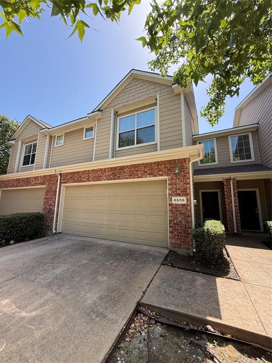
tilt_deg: +10.7
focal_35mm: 14
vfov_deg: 102.1
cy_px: 182
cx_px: 136
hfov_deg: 85.7
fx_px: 147
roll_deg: -2.8
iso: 64
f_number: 2.2
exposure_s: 1/510
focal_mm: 2.22
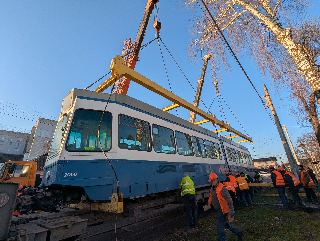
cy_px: 120
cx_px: 160
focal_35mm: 16
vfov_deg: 78.2
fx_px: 148
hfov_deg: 94.4
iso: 46
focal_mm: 2.35
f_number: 2.2
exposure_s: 1/694
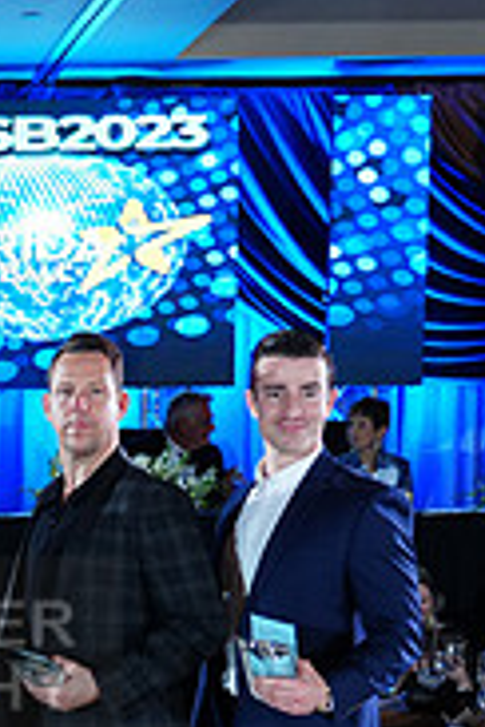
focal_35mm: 95
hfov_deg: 13.3
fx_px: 1920
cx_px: -310
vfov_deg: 21.0
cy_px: 661
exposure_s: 1/160
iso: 1600
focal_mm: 30
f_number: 4
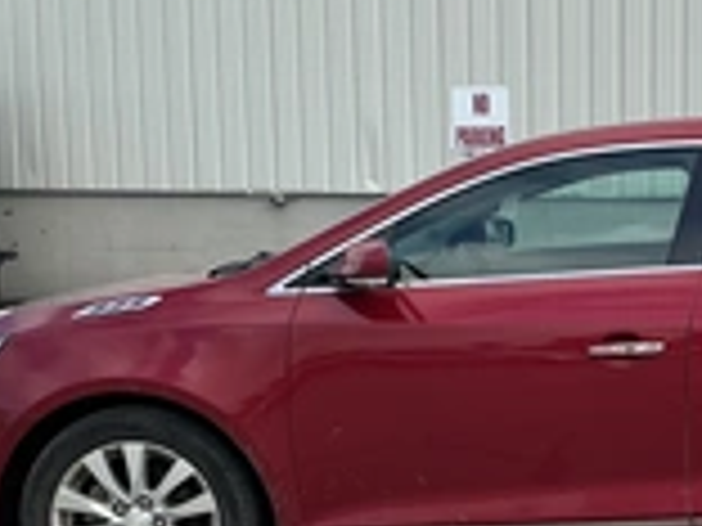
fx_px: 1460
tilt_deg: -4.2
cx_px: 684
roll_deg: +0.8
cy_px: 387
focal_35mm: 72
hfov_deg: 25.8
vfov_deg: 20.3
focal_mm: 3
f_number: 1.8
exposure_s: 1/792
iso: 25
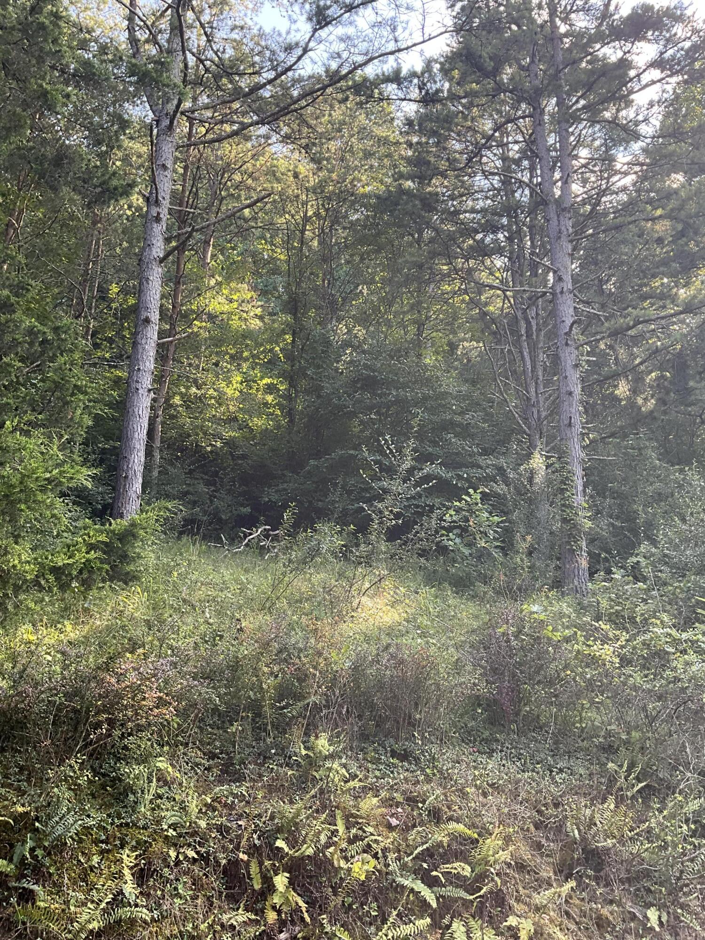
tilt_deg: +18.1
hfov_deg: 48.2
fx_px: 787
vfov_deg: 61.7
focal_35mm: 29
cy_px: 470
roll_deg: -1.7
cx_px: 352
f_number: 1.8
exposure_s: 1/122
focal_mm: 3
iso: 40
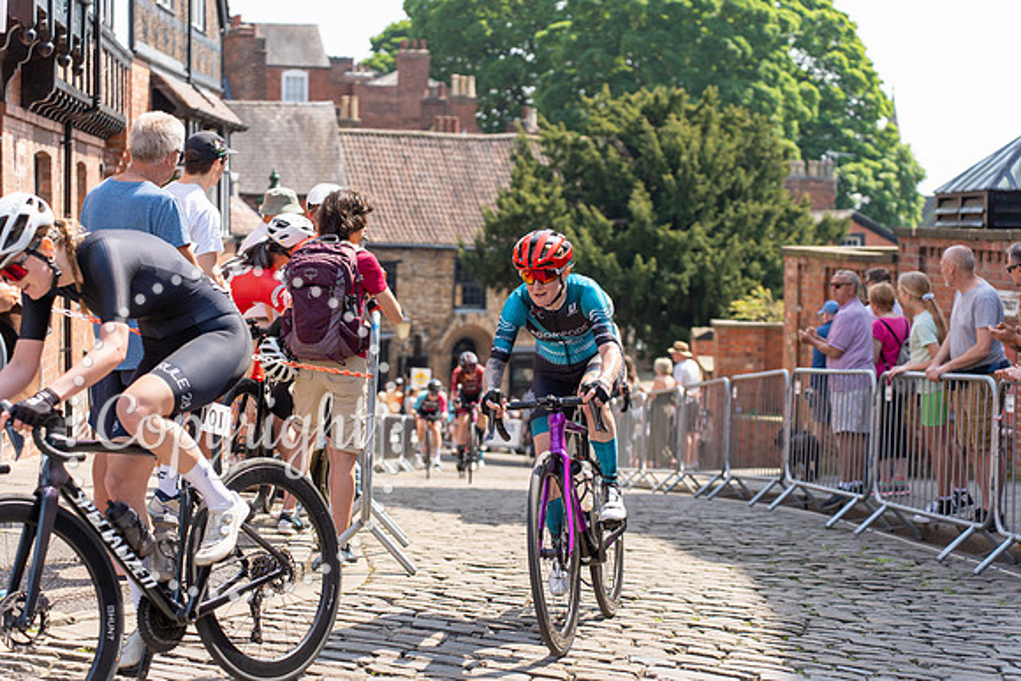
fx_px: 2042
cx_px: 510
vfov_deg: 18.9
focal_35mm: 72
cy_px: 340
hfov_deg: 28.1
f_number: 3.5
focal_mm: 72
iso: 160
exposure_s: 1/2500
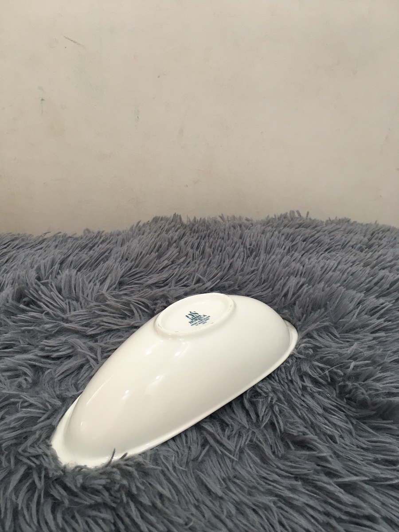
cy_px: 266
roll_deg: +0.2
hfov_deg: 48.2
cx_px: 200
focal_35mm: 29
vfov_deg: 61.7
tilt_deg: -28.1
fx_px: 446
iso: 64
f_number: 2.2
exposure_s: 1/33
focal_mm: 4.15
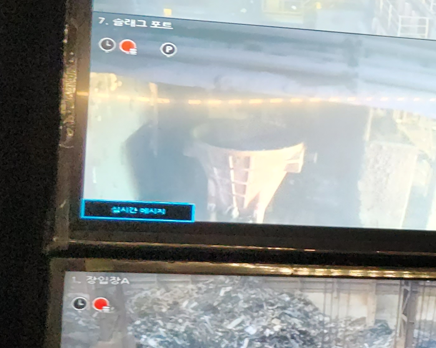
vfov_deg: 11.7
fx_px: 1703
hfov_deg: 11.5
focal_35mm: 132
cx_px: 1114
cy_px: 260
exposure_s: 1/60
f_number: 1.8
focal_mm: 5.4
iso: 160
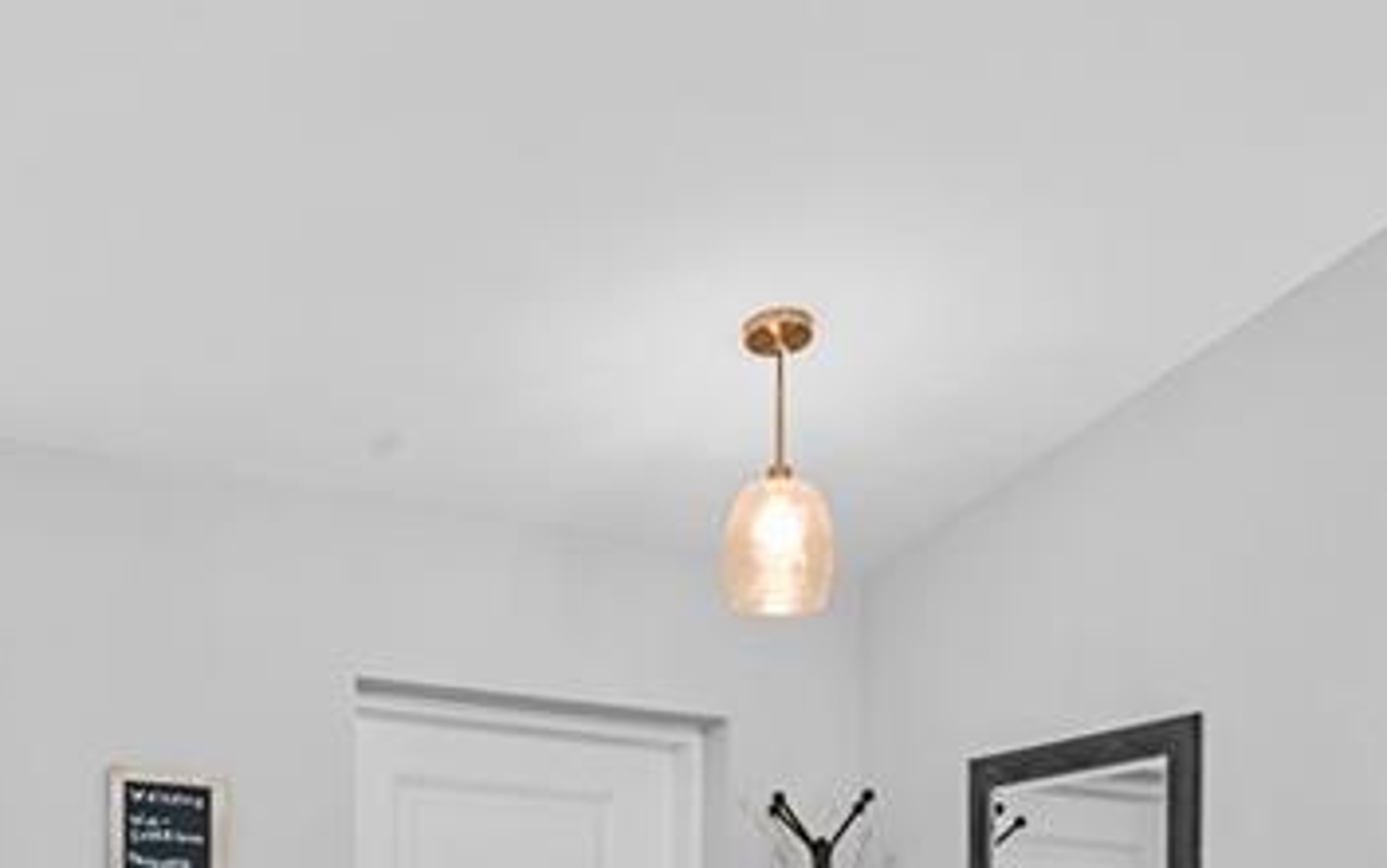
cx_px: 613
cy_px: 1263
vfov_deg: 18.1
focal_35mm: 65
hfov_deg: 31.5
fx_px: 2458
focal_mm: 22
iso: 320
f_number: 10
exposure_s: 1/1.67
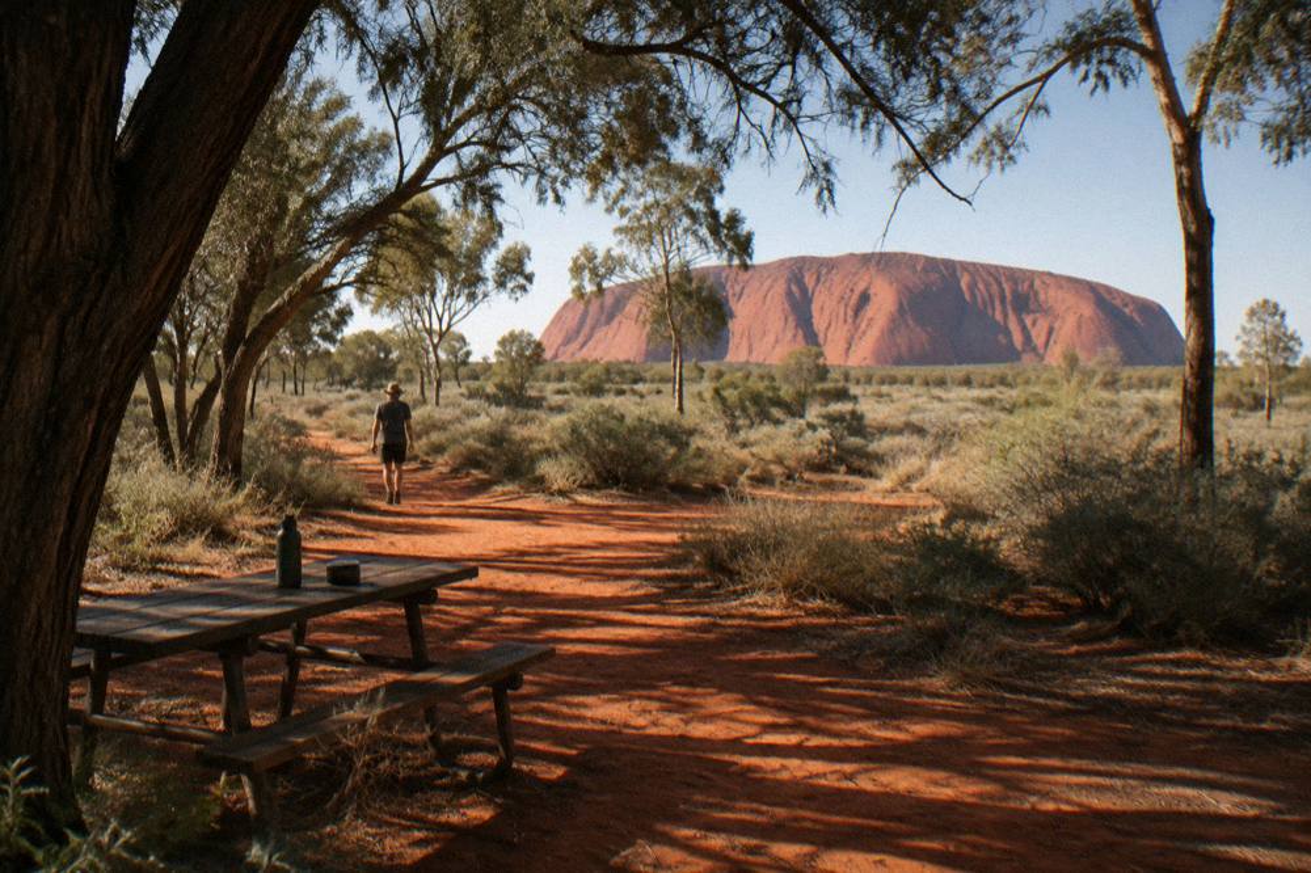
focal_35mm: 35
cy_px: 436
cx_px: 656
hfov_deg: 54.5
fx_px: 1274
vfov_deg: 37.8
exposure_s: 1/320
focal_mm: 35
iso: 800
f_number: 9
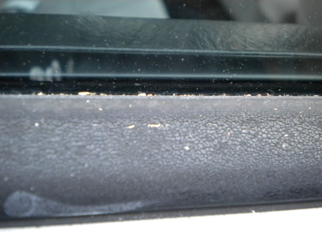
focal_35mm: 41
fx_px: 381
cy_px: 121
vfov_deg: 35.1
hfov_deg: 45.8
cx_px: 161
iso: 400
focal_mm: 7.4
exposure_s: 1/222
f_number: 3.5
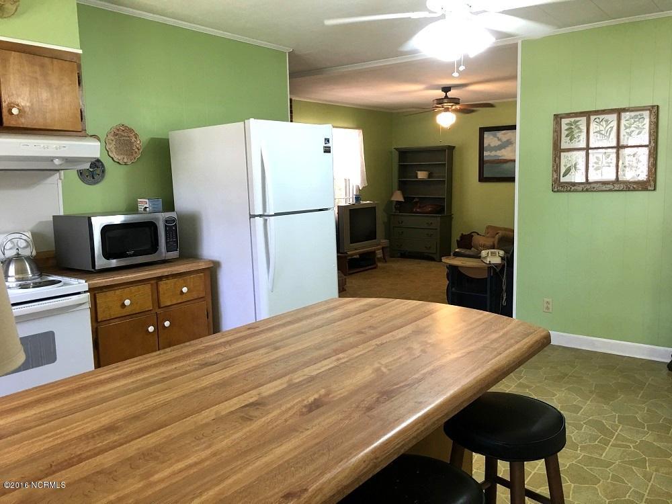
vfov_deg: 48.2
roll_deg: +1.4
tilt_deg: -6.6
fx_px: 563
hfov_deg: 61.7
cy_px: 252
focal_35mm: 29
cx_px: 336
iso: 40
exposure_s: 1/15
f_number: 2.2
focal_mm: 4.15
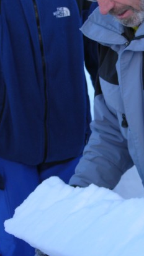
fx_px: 1019
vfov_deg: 14.3
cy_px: 143
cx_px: 142
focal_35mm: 150
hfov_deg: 8.0
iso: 50
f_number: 4.2
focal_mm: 18.8
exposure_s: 1/112
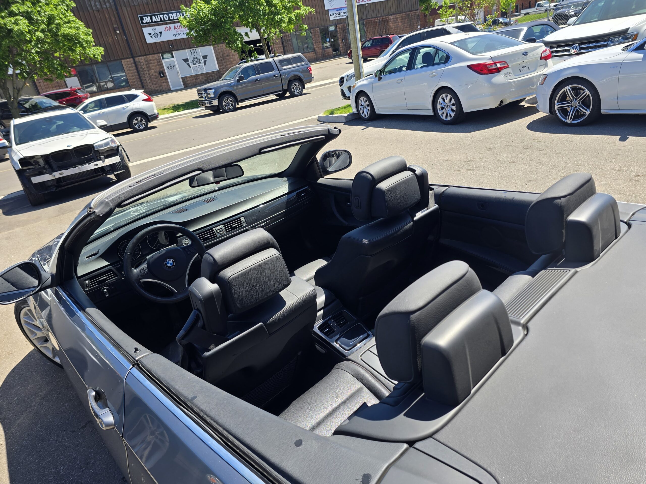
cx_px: 323
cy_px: 242
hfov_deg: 73.9
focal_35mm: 23
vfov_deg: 58.9
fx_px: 429
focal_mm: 6.3
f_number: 1.7
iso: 12
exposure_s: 1/377
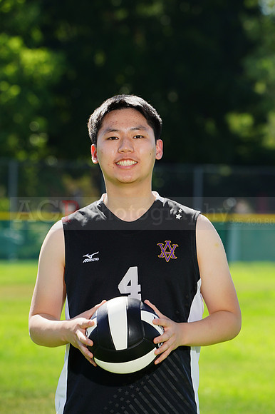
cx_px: 138
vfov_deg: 6.7
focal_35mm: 306
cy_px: 207
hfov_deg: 4.5
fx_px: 3510
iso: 200
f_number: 11
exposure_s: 1/200
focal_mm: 306
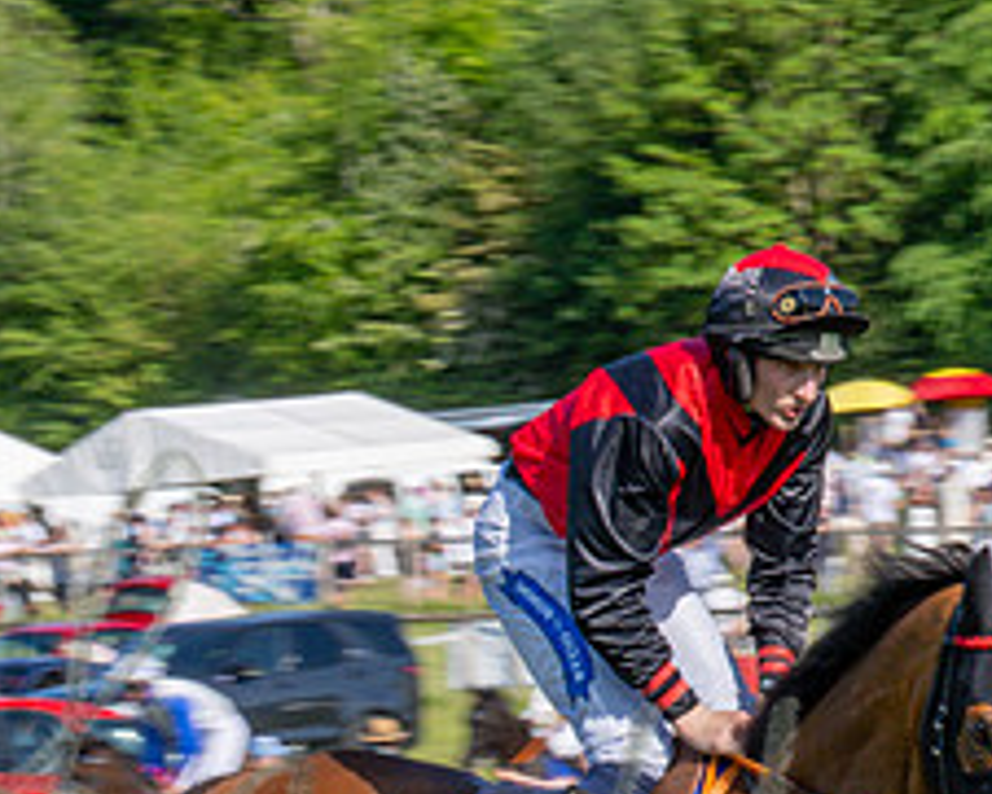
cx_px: 98
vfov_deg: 4.5
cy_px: 760
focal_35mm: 347
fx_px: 10192
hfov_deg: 5.6
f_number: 16
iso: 100
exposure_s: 1/160
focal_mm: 70
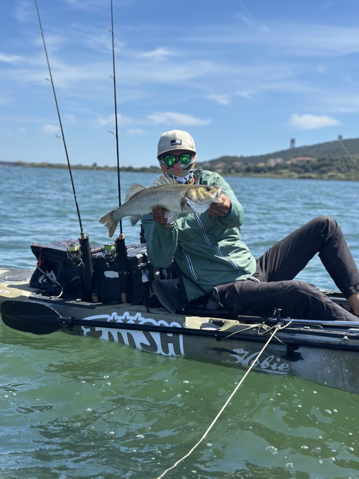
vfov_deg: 39.7
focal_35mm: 48
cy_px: 240
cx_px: 180
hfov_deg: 30.3
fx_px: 664
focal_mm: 6.86
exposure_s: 1/4566
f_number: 1.78
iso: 80
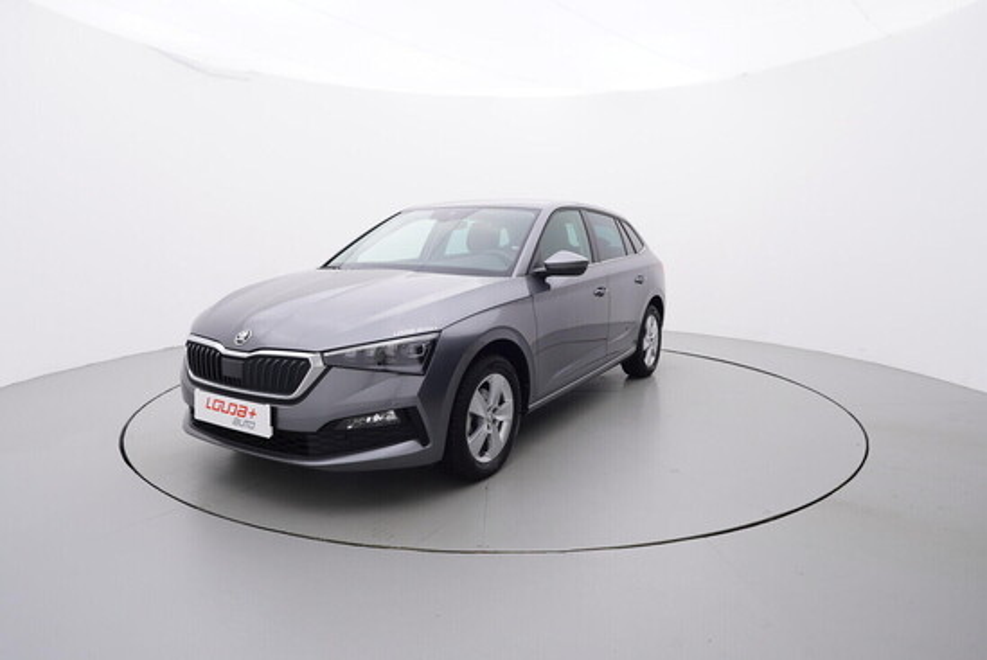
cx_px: 494
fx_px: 617
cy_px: 330
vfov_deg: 56.2
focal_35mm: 22
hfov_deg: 77.3
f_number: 5
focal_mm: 15
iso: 200
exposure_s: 1/80
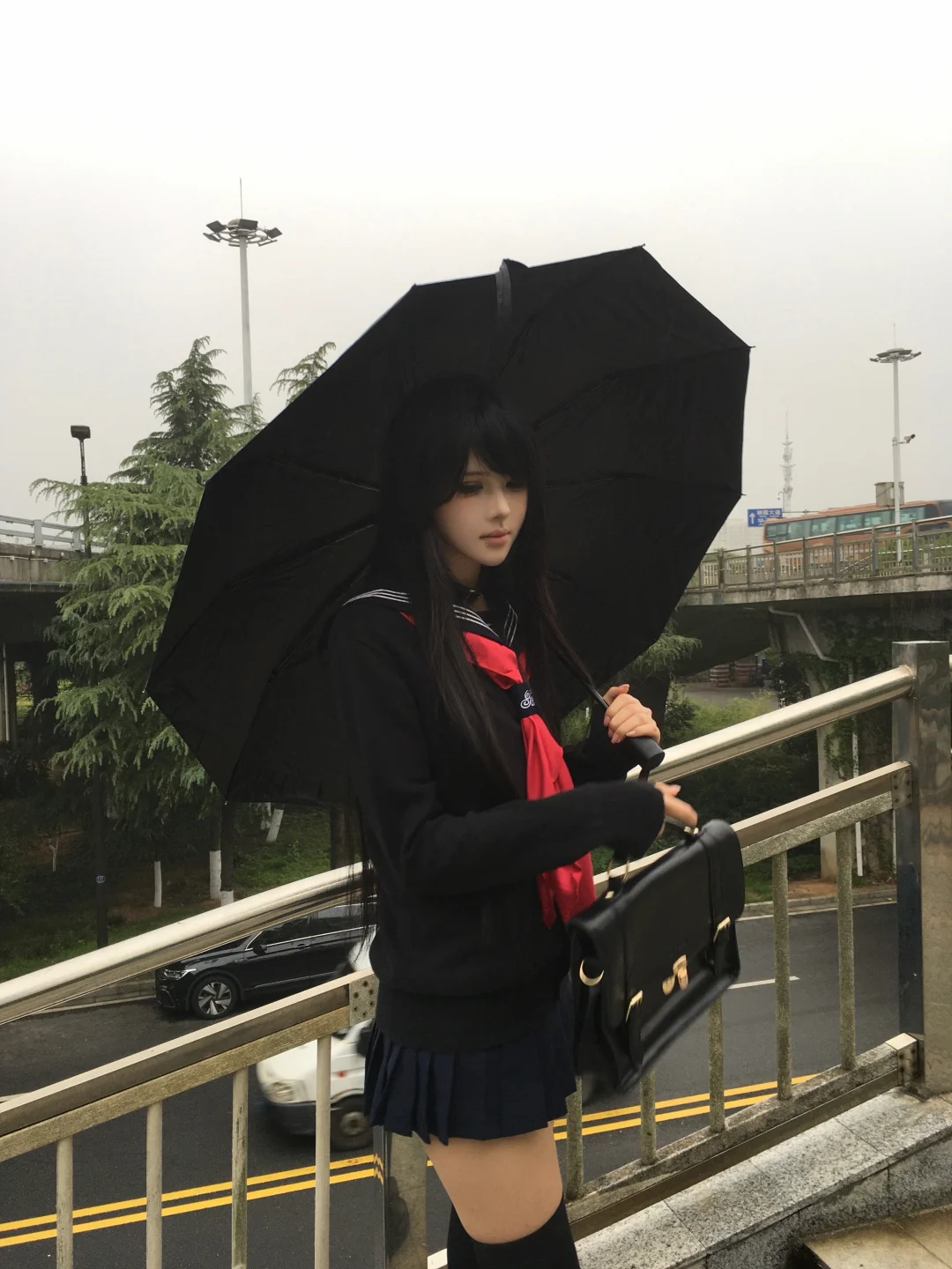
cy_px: 634
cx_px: 476
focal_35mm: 29
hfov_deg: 48.2
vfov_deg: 61.7
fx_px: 1063
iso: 25
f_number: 2.2
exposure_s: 1/100
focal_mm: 4.15
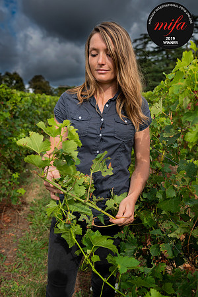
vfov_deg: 58.7
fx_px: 264
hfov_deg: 41.1
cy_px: 148
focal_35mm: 32
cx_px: 99
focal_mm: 32
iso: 200
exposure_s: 1/800
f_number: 5
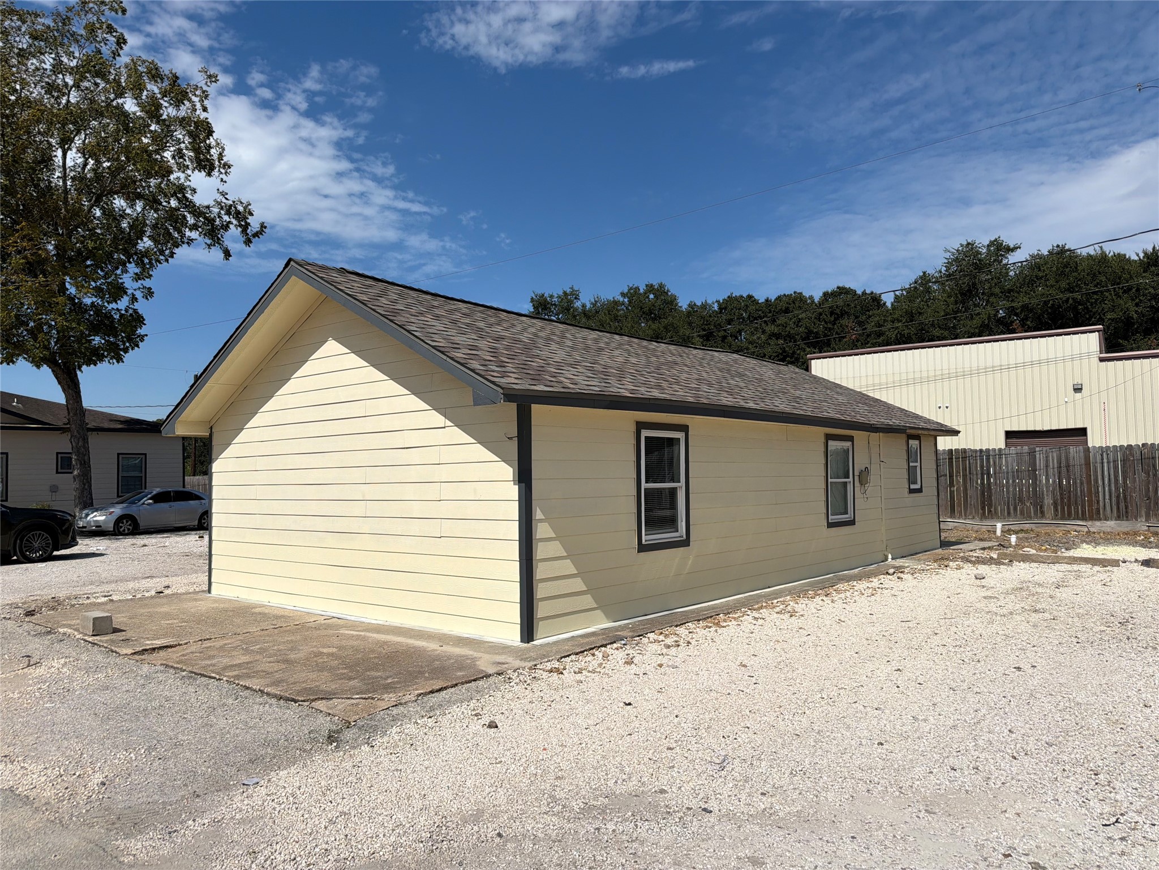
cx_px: 580
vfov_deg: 56.8
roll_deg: +0.9
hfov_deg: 71.6
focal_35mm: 24
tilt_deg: +2.7
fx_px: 804
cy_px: 435
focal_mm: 6.76
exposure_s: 1/10309
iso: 80
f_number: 1.78
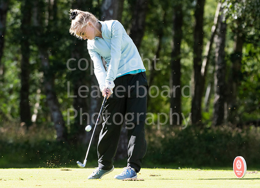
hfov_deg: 4.5
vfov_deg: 3.2
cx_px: 118
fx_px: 3323
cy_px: 89
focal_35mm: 449
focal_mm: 250
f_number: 5.6
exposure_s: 1/1600
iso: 1000
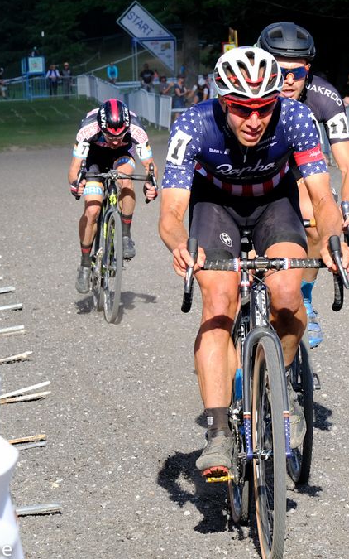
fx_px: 2419
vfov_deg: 13.2
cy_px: 279
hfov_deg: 8.2
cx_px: 274
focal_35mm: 159
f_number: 8
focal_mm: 68.7
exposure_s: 1/1000
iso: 800
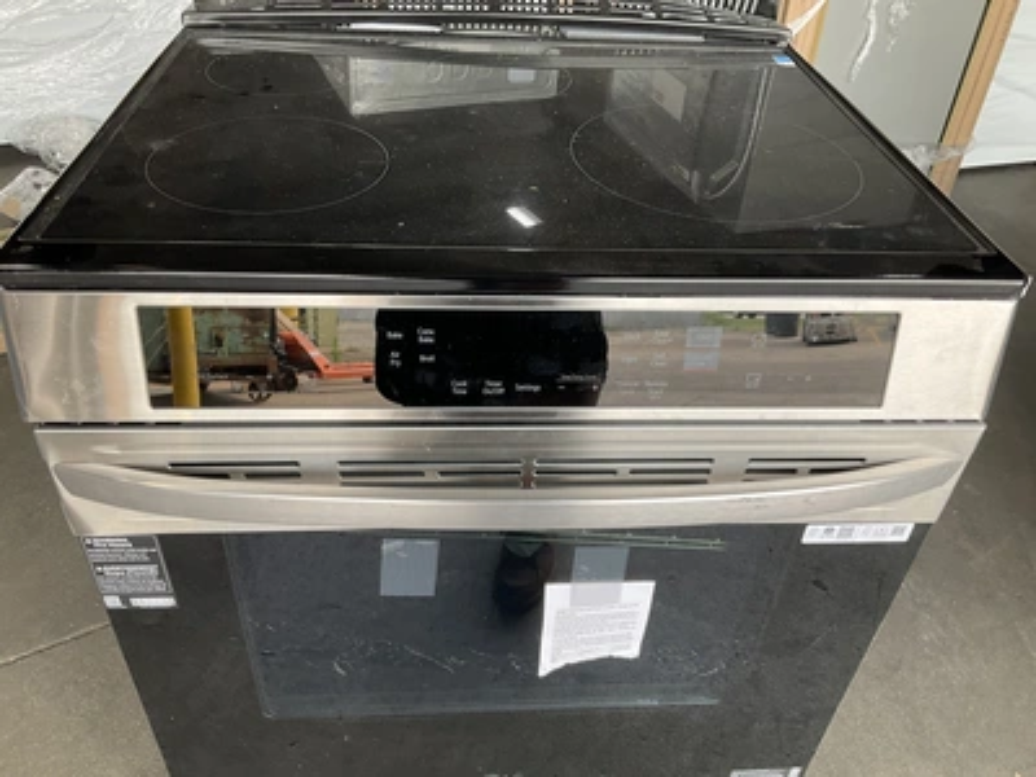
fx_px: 868
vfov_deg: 48.2
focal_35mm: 29
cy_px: 388
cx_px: 518
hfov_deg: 61.7
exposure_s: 1/122
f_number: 1.8
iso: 32
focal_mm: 3
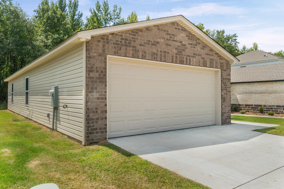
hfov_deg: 67.4
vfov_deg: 47.9
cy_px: 94
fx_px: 213
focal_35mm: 27
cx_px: 142
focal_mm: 18
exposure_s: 1/400
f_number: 9
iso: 250
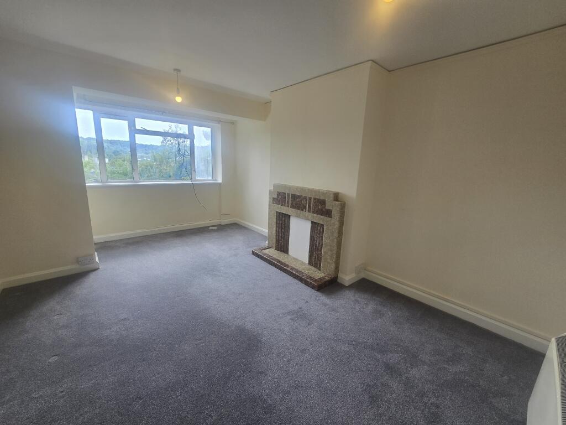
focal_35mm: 13
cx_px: 283
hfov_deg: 106.2
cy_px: 212
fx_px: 213
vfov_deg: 89.9
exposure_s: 1/153
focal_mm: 2.2
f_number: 2.2
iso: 50
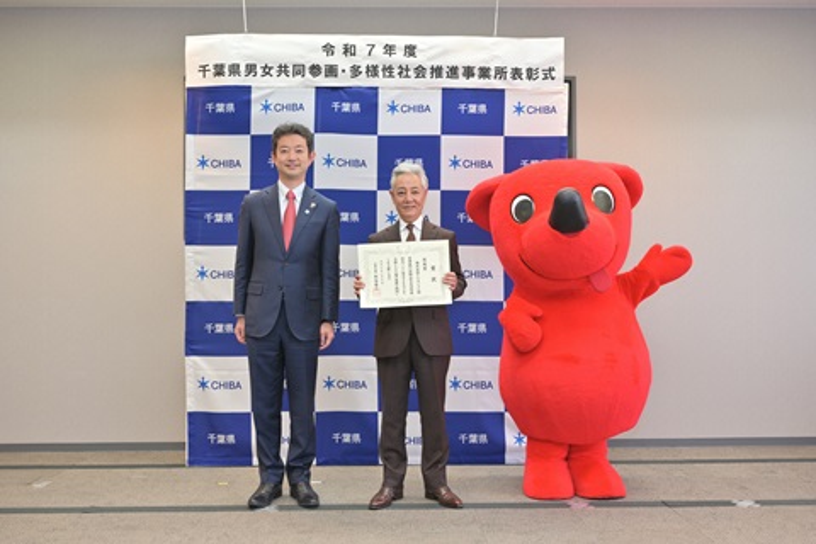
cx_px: 408
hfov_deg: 55.8
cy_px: 272
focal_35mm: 34
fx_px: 771
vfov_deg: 38.9
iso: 800
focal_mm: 34
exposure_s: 1/80
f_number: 4.5
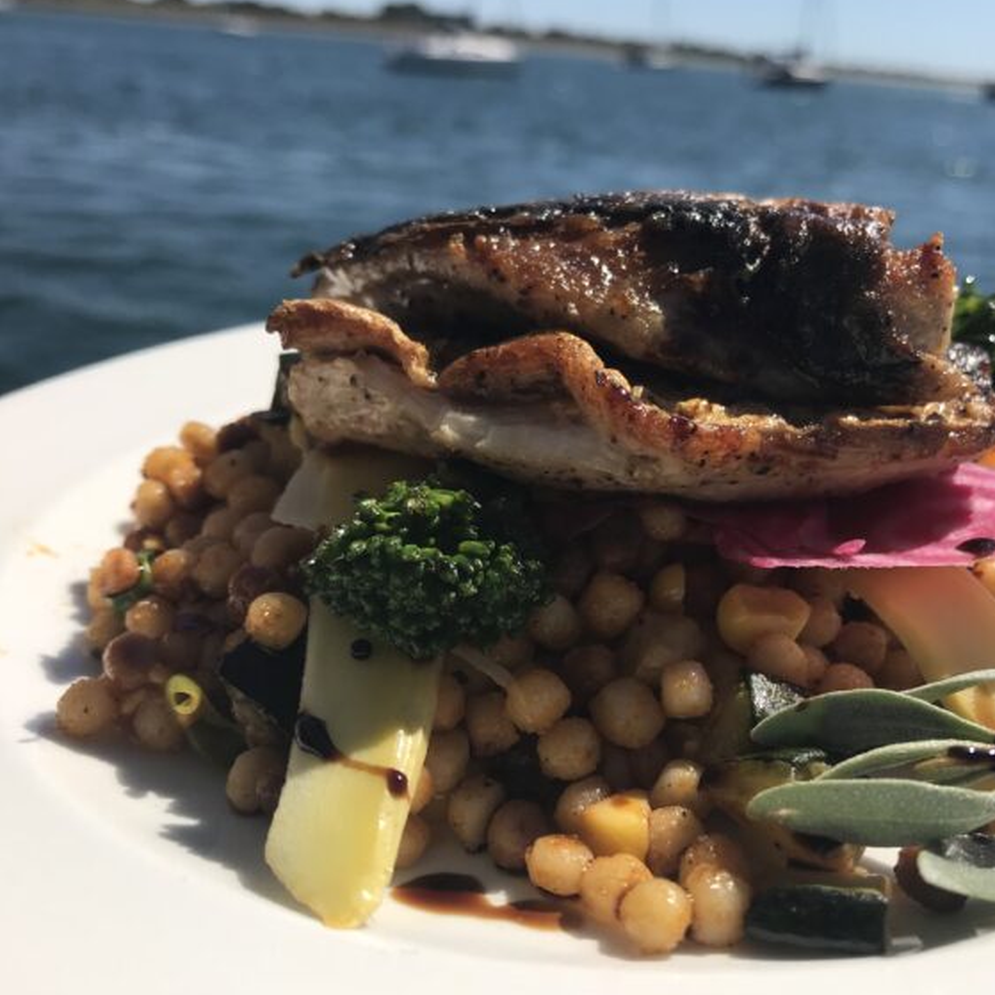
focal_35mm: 34
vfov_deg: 48.4
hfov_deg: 48.2
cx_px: 596
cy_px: 488
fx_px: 1106
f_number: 1.8
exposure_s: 1/3425
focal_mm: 3.99
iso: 20
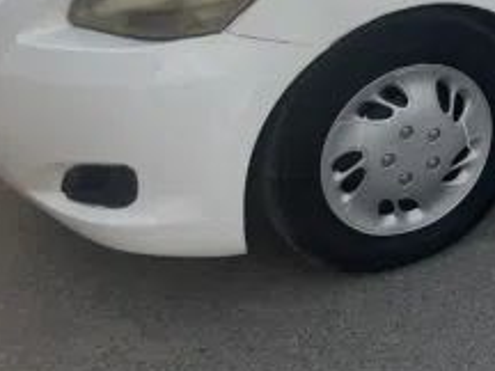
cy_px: -112
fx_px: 1101
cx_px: 605
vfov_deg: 17.9
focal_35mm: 77
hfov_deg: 23.1
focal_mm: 5.7
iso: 50
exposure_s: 1/302
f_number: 1.5
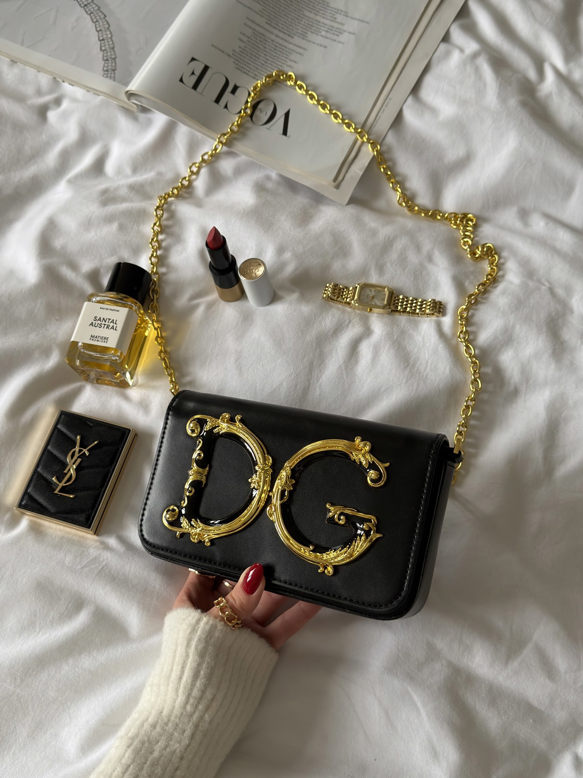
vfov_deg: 52.6
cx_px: 292
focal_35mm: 35
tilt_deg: -68.3
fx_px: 786
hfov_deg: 40.7
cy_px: 389
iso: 250
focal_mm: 6.76
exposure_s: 1/60
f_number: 1.78
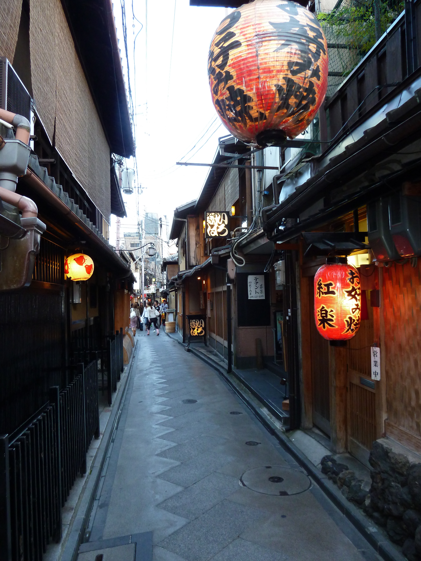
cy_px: 280
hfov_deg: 54.9
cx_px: 210
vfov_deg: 69.4
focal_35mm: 25
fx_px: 405
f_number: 3.3
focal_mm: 4.1
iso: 200
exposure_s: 1/30
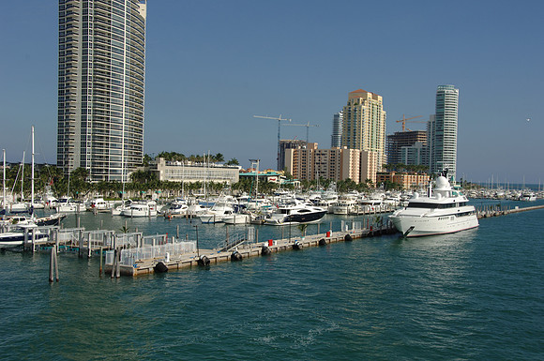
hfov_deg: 45.0
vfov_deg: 30.8
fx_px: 656
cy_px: 180
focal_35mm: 44
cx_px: 272
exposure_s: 1/320
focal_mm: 29
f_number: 9
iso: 100
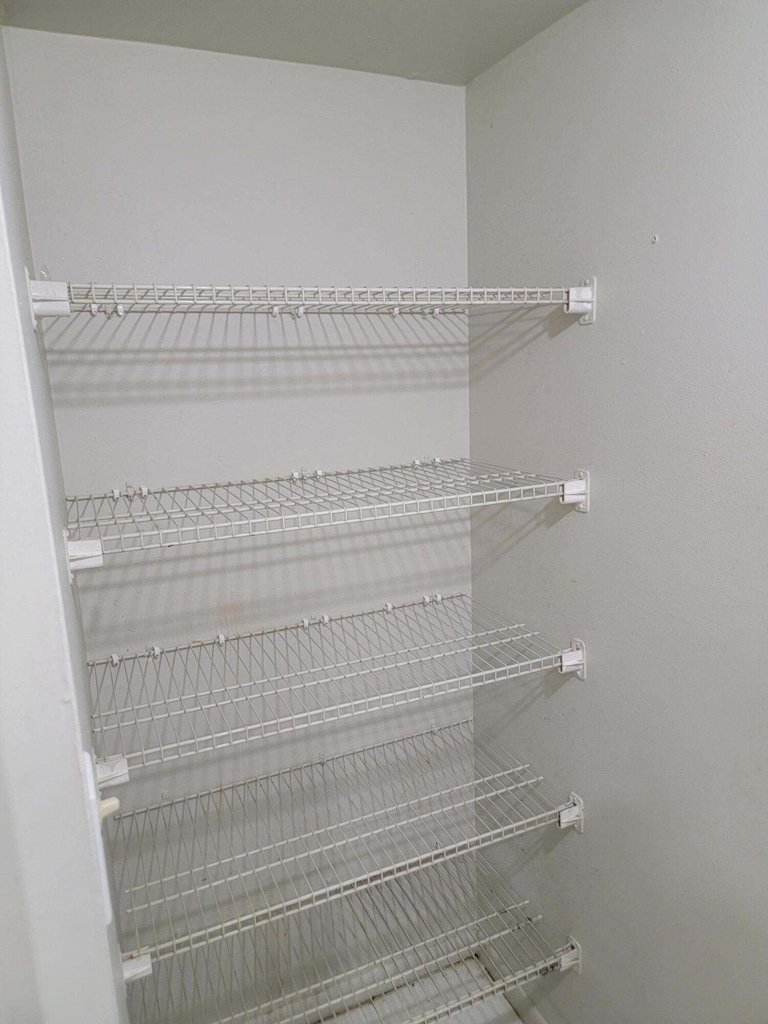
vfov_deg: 71.6
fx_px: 710
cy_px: 512
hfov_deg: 56.8
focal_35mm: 24
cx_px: 384
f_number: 1.8
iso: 250
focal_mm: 6.7
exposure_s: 1/60
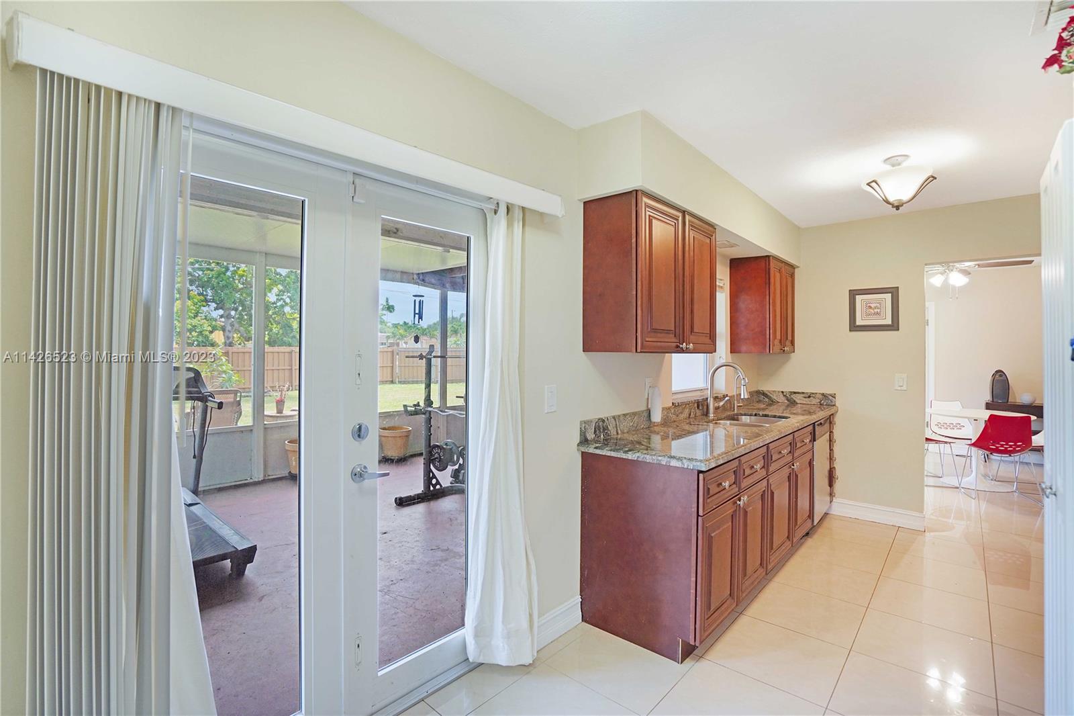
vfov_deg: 73.7
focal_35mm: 16
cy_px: 358
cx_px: 537
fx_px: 477
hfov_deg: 96.7
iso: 640
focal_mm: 16
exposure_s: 1/100
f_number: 4
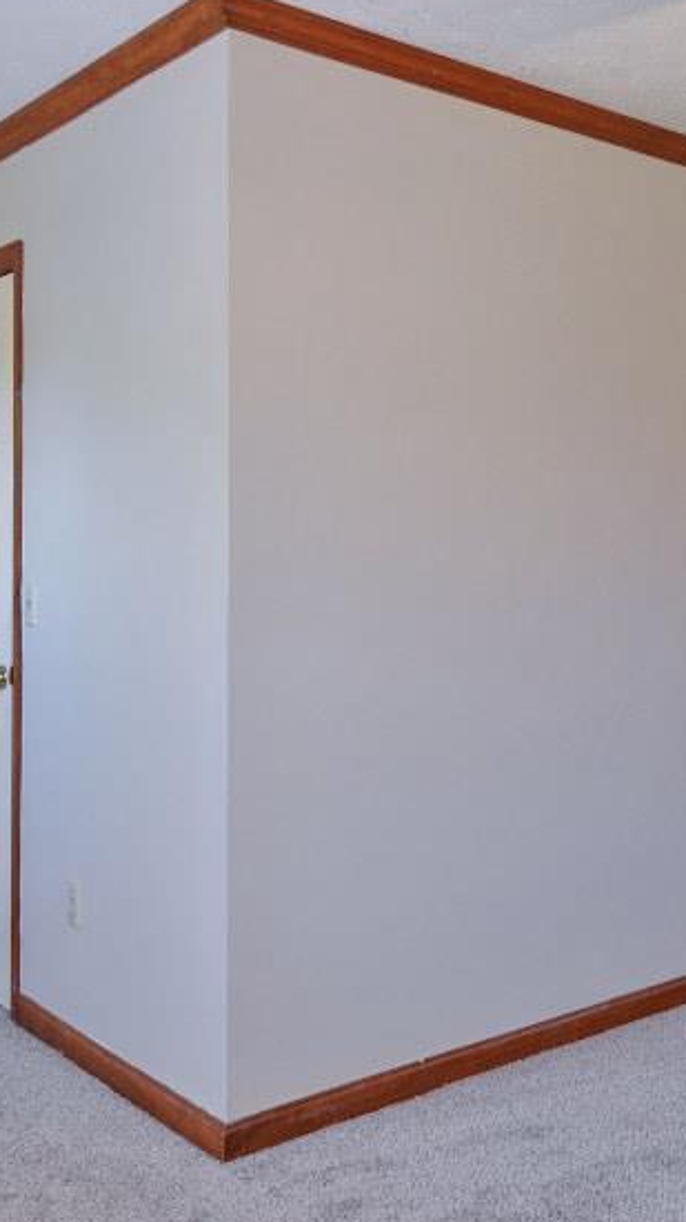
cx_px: 659
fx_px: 1295
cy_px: 551
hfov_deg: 28.2
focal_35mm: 40
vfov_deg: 50.4
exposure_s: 1/60
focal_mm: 14
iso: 320
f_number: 4
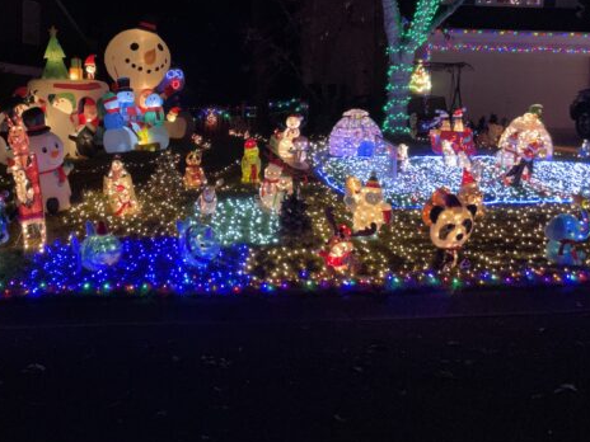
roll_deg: -1.7
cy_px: 155
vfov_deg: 33.4
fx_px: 733
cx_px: 188
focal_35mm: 43
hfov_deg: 43.1
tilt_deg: -1.7
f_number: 1.6
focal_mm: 4.2
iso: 640
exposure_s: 1/30
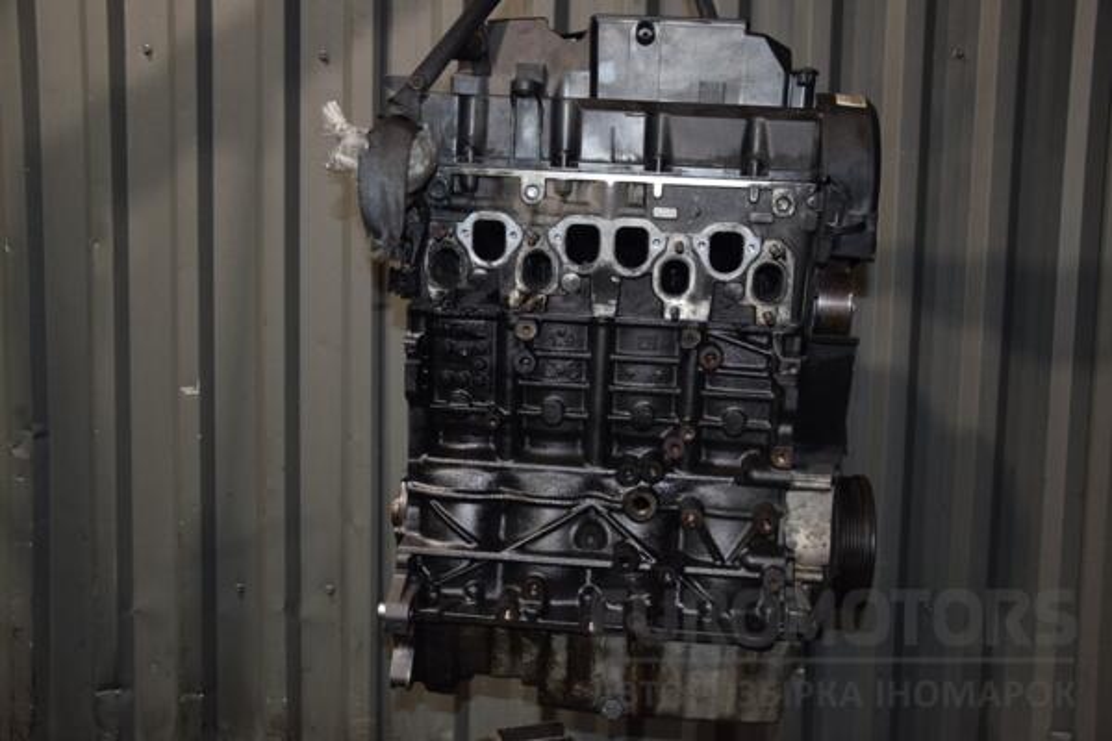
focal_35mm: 36
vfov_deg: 36.9
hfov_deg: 53.1
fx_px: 1112
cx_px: 556
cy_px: 370
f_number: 5
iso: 800
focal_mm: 24
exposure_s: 1/60
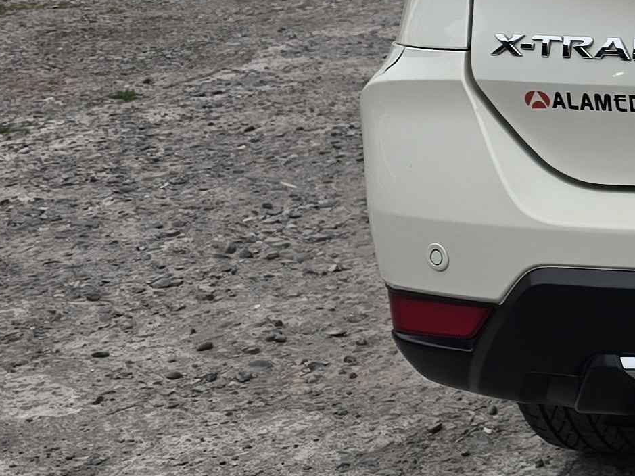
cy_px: -20
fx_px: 1797
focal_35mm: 98
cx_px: 1158
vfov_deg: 14.8
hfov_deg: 16.6
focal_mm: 6.3
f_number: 1.7
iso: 32
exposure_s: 1/180
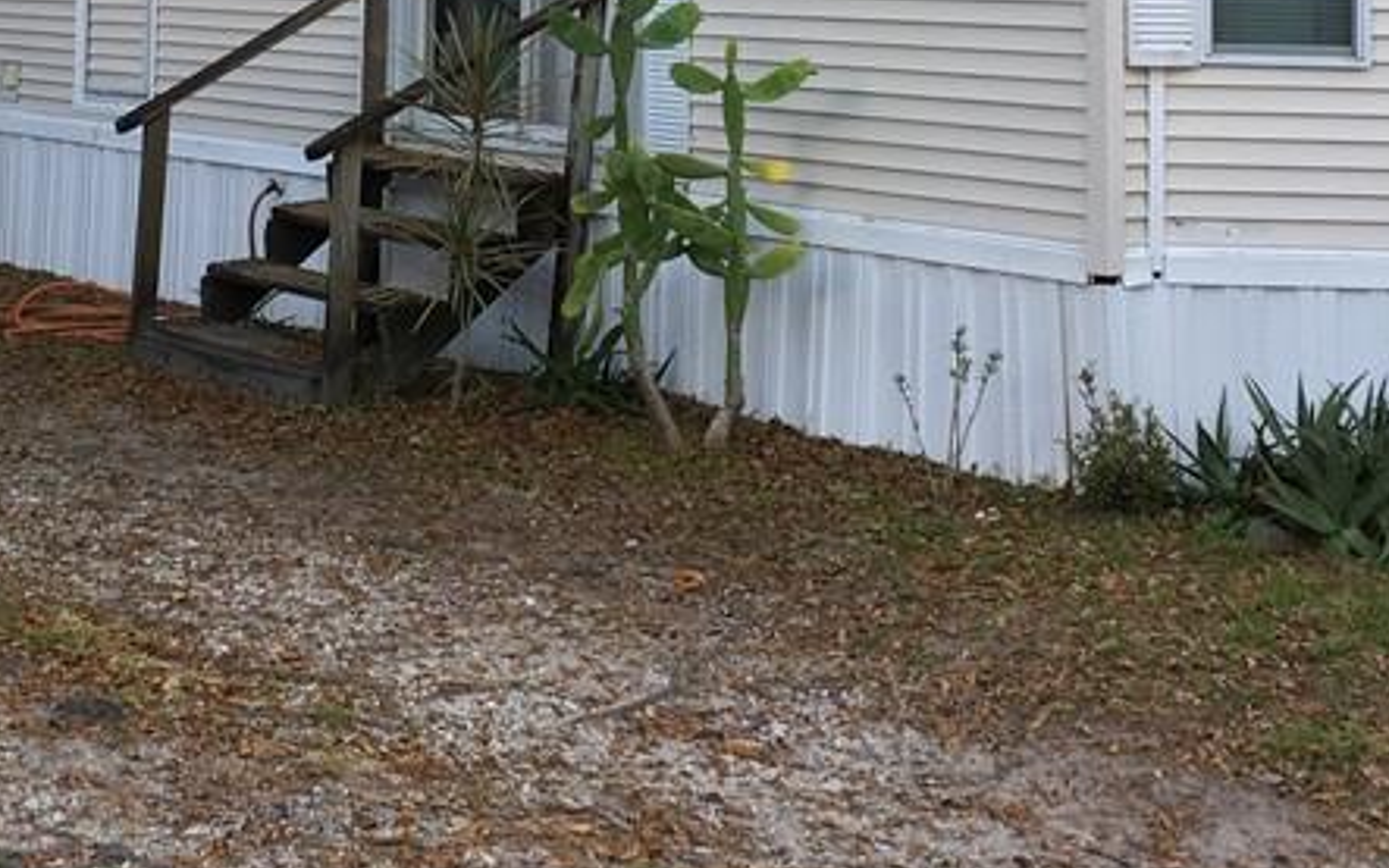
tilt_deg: +5.3
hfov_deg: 28.8
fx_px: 2688
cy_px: -248
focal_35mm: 71
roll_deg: -0.5
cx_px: 473
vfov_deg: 17.3
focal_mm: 4.15
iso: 25
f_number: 2.2
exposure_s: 1/60
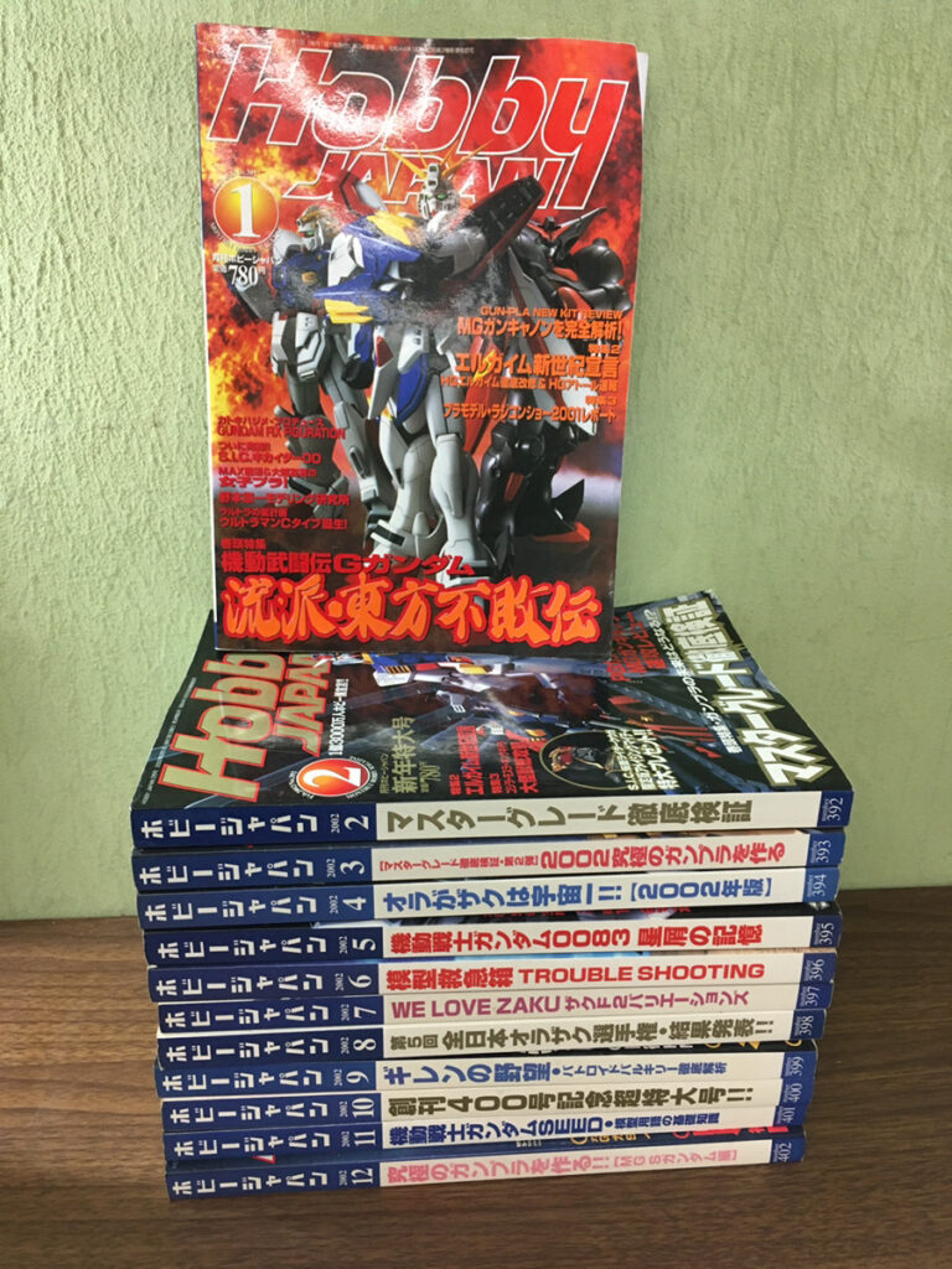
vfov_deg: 61.7
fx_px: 1063
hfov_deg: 48.2
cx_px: 476
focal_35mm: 29
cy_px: 634
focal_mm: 4.15
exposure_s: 1/30
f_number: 2.2
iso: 125
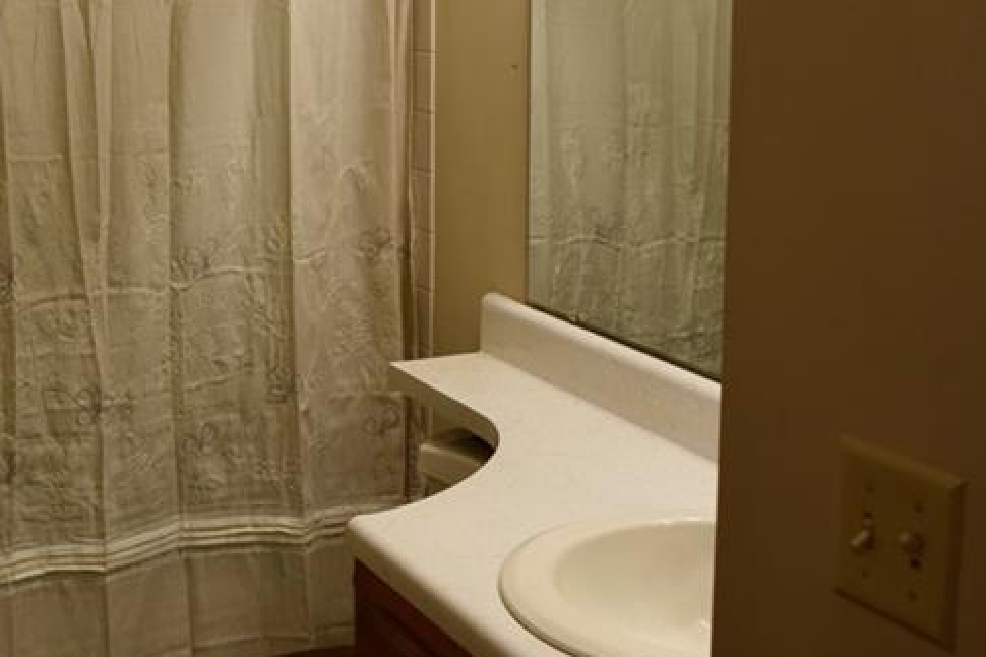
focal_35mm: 57
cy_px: 189
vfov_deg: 23.6
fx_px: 1561
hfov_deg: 35.0
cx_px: 407
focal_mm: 18
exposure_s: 1/60
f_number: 4
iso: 500
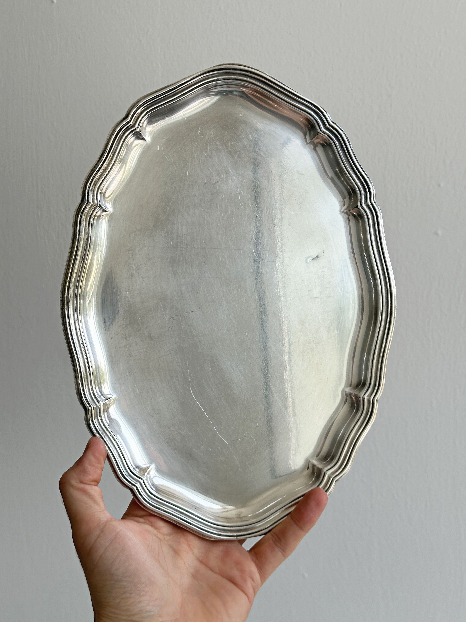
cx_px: 235
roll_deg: +2.9
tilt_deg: -9.0
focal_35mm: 49
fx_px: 879
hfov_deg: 29.7
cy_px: 315
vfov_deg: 38.9
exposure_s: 1/672
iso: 64
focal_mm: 6.86
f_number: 1.78
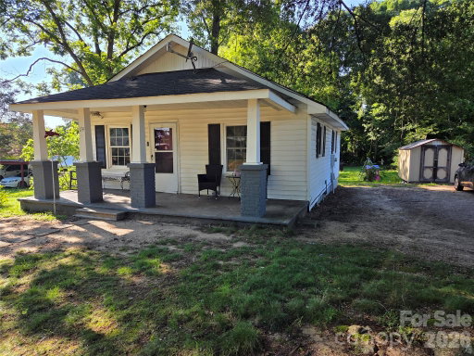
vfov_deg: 58.9
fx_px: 315
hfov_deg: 73.9
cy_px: 178
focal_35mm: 23
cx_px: 237
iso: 80
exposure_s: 1/1441
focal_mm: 5.4
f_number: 1.8
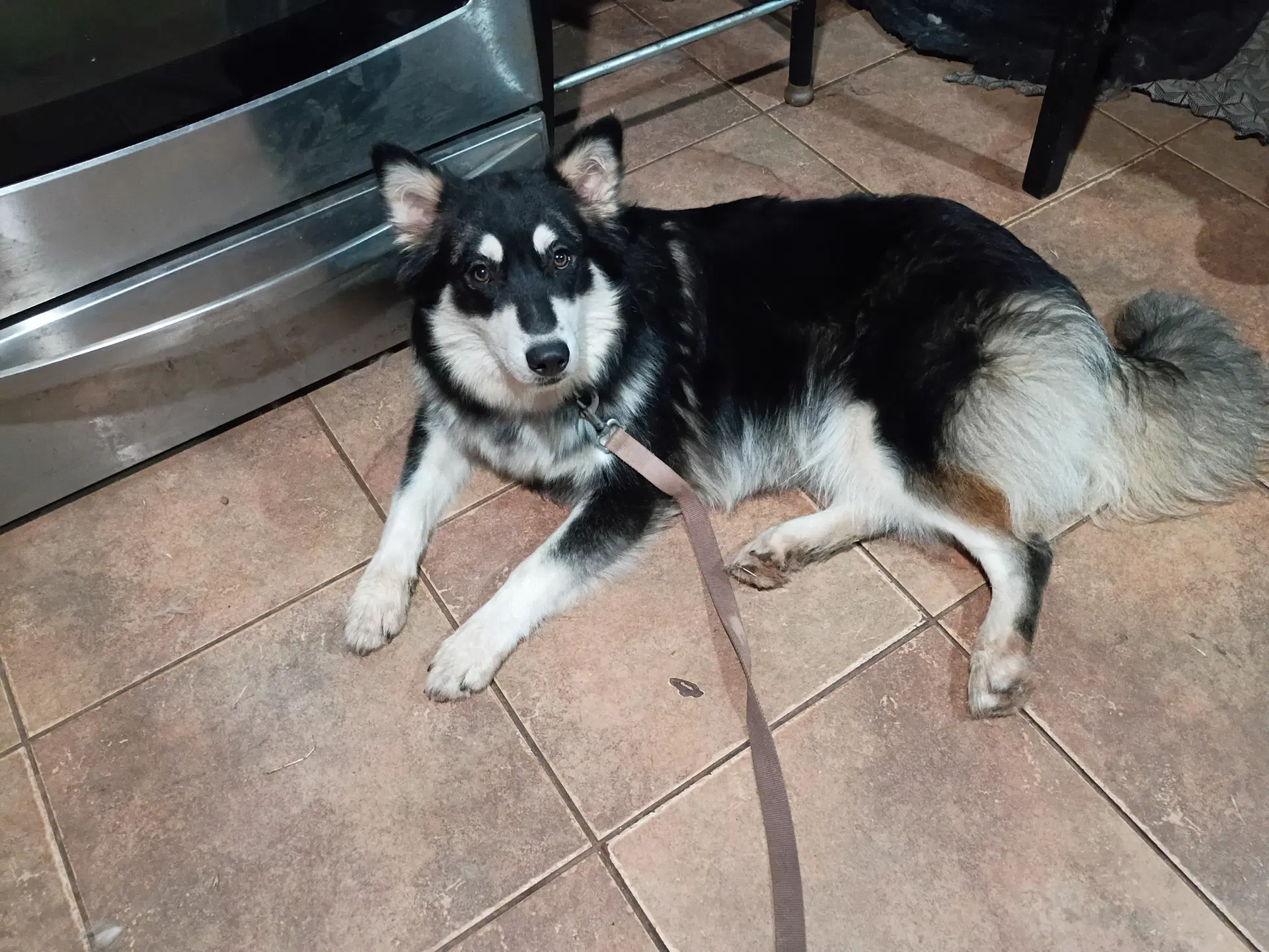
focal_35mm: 29
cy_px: 476
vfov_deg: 48.2
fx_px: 1063
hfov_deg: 61.7
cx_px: 634
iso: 2168
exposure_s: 1/24
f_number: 1.8
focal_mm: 4.27
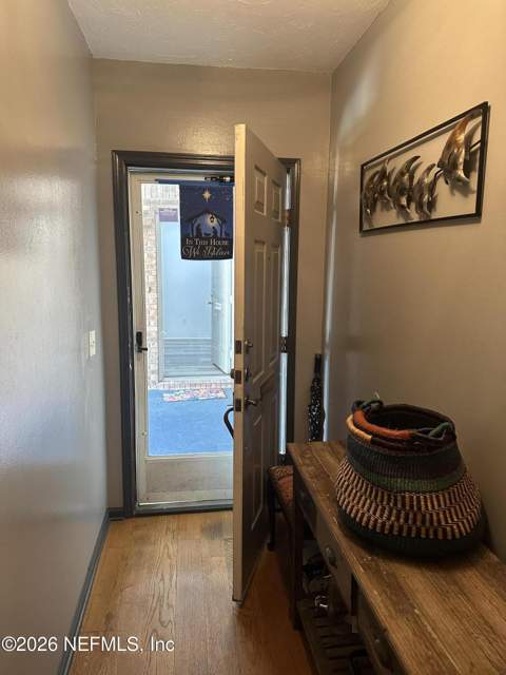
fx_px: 468
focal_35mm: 24
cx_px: 253
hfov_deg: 56.8
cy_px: 338
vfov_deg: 71.6
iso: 400
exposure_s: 1/60
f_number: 1.78
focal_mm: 6.86
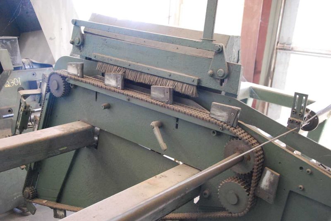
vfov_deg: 34.3
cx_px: 166
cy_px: 110
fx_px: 359
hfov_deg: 49.5
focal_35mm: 39
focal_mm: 26
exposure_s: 1/25
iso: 1600
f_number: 4
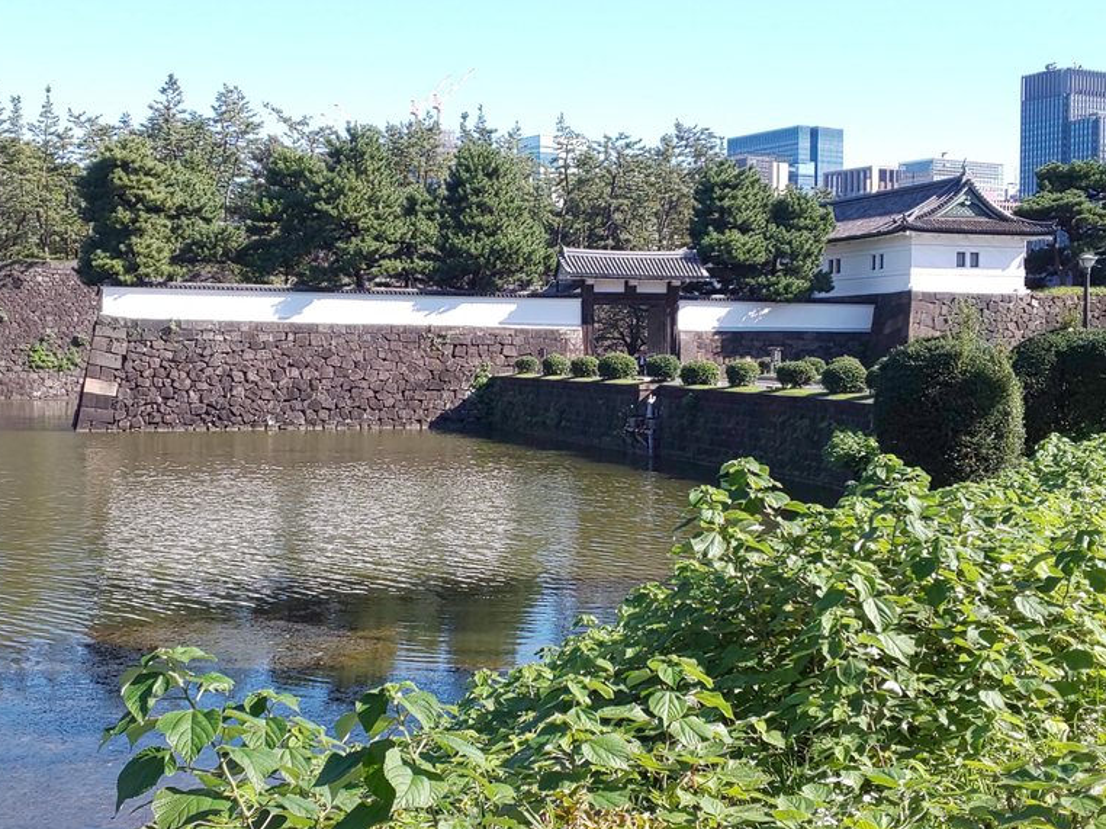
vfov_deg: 63.4
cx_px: 537
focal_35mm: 21
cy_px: 409
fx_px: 671
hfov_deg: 79.0
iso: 28
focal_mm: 3.45
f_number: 1.94
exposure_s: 1/404
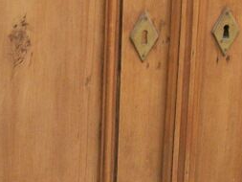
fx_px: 1133
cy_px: 30
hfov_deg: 12.2
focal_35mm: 162
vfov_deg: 9.1
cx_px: 103
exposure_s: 1/125
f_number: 2.9
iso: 80
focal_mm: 5.7
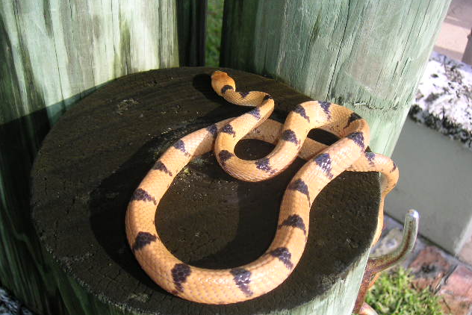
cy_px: 158
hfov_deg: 48.4
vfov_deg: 33.4
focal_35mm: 40
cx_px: 238
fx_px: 525
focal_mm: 6
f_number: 2.8
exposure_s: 1/250
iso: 50
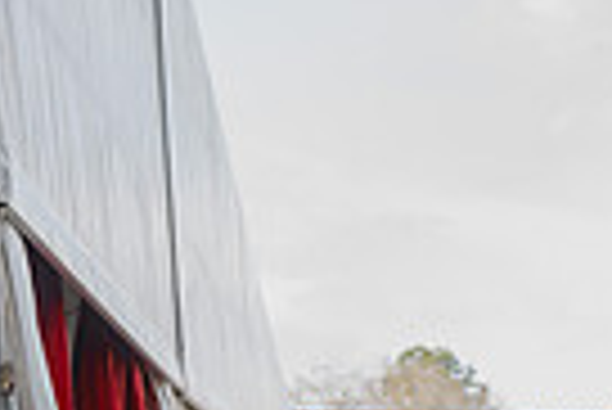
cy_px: 719
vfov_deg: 12.4
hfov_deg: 17.0
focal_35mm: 102
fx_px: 1736
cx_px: 1044
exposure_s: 1/125
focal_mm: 24
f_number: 2.8
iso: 64
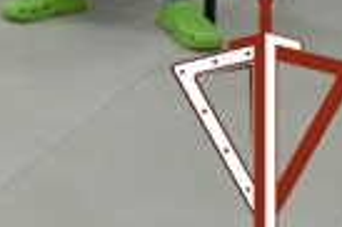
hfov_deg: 9.5
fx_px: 1765
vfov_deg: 6.9
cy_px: -344
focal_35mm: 186
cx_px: -548
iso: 500
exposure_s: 1/125
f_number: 4.5
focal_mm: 34
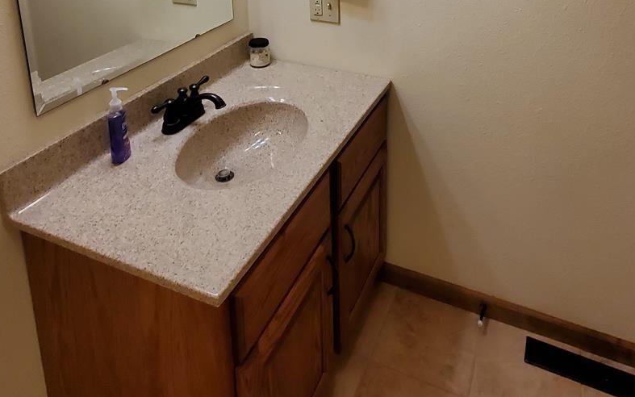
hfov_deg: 66.2
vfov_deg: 38.1
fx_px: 485
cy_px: -25
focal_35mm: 28
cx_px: 355
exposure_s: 1/59
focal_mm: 1.8
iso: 125
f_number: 2.2
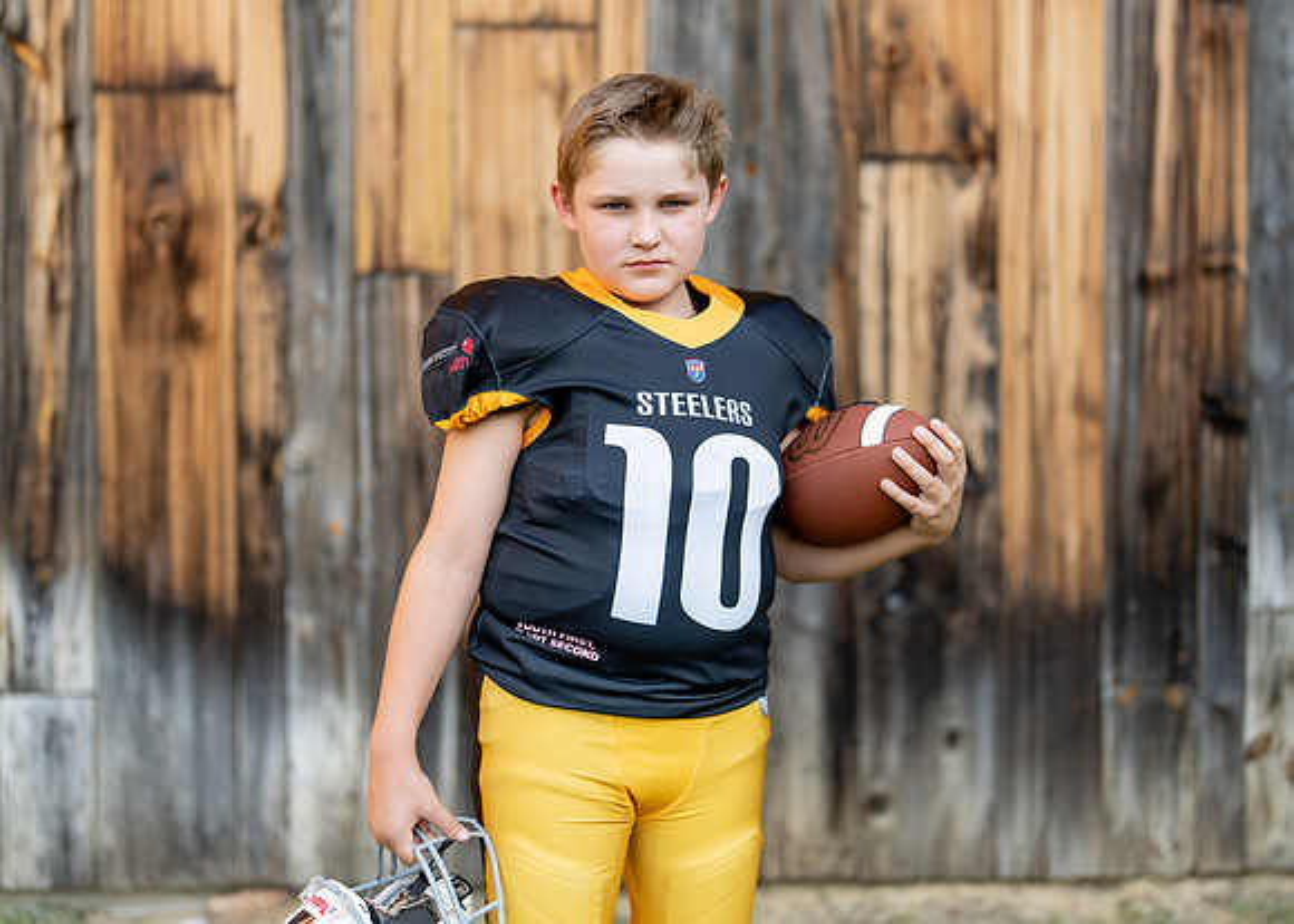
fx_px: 2118
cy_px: 424
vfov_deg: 24.6
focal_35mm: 58
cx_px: 663
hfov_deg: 34.0
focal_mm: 50
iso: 100
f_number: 1.2
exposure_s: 1/2000
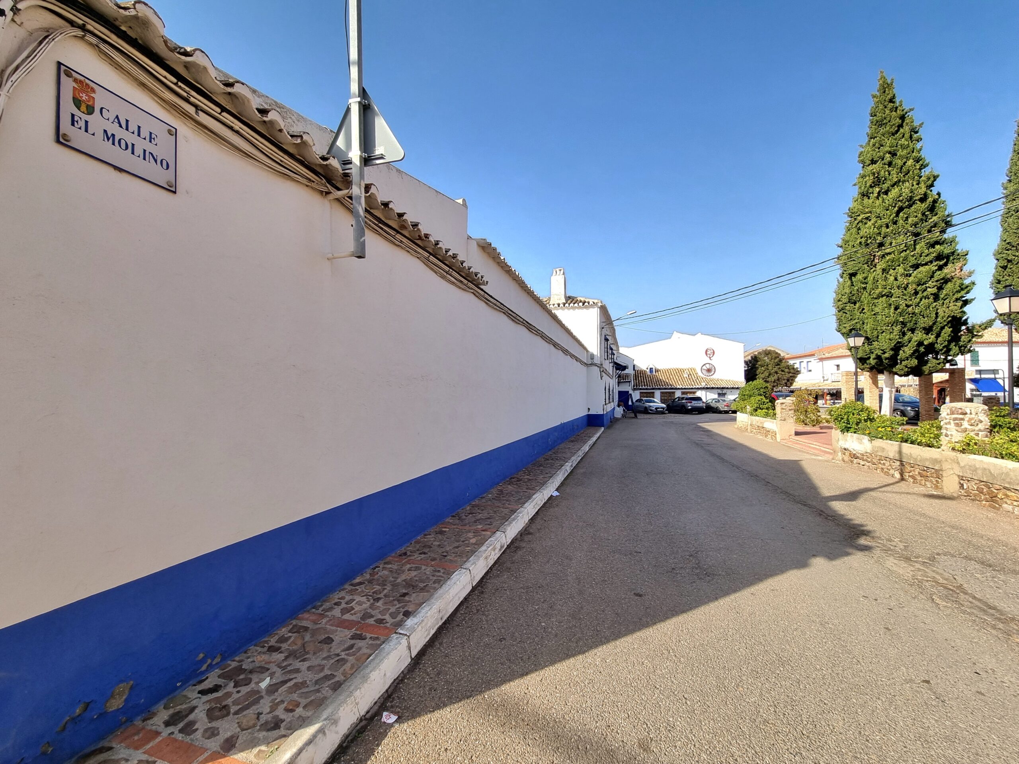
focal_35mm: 13
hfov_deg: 106.2
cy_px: 382
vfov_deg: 89.9
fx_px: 383
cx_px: 510
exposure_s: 1/1250
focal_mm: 2.2
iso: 50
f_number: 2.2
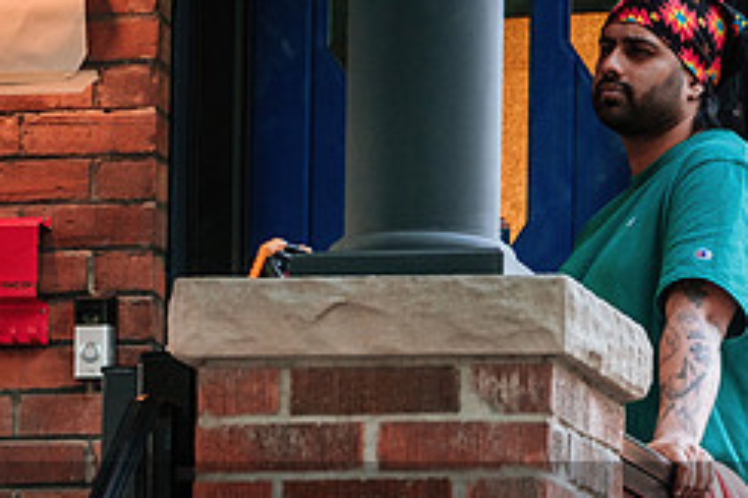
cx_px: 212
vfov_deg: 4.0
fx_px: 7184
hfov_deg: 6.0
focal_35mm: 346
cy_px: 600
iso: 800
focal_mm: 90.6
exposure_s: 1/200
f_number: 2.8
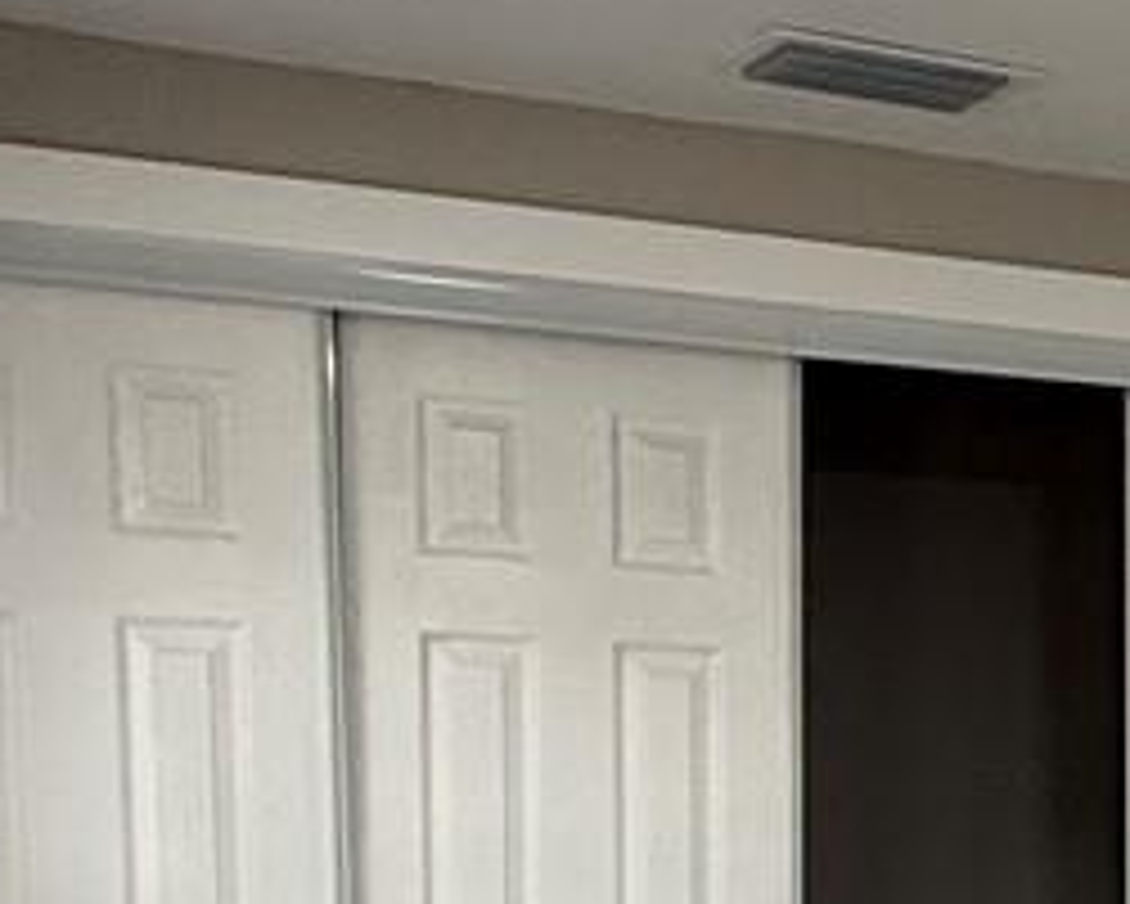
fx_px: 2911
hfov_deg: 19.1
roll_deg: -0.7
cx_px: 1729
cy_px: 1084
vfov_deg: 16.9
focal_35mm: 87
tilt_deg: -4.7
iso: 160
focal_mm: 2.22
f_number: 2.2
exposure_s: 1/99
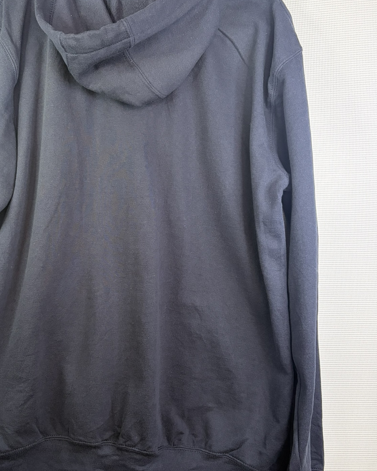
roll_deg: -0.9
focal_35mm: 37
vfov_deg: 49.1
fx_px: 516
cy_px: 237
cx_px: 126
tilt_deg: -11.4
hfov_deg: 39.7
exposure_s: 1/60
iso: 250
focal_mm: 5.96
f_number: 1.6
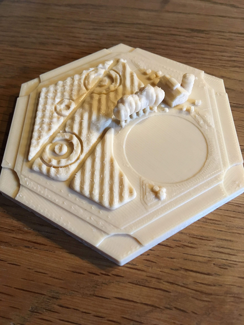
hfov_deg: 48.2
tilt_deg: -61.4
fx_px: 273
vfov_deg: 61.7
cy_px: 162
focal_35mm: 29
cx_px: 122
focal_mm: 4.15
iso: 250
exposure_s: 1/33
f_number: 2.2
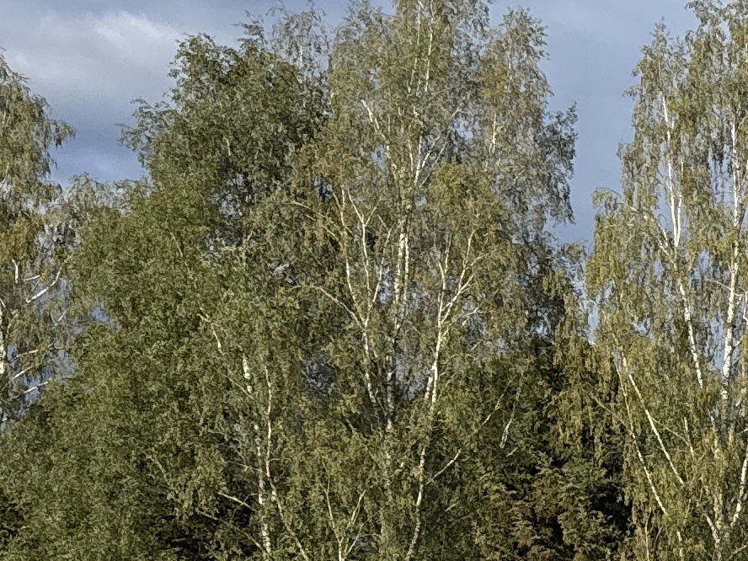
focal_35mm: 109
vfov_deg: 13.2
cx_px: 1676
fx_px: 2355
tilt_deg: +8.0
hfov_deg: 13.9
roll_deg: -3.3
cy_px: 699
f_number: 1.78
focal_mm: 6.76
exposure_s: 1/3584
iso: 80
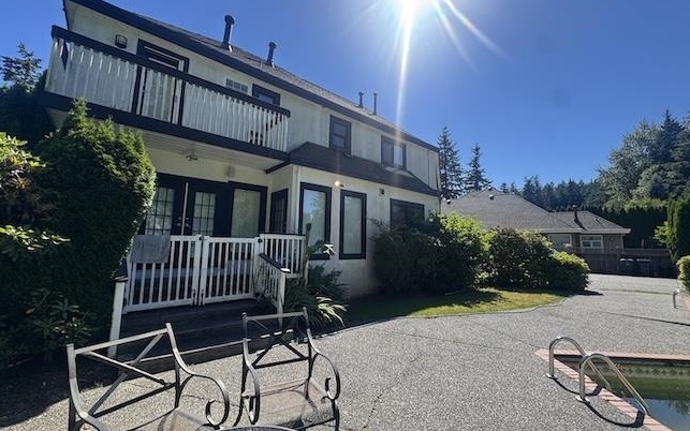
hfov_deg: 101.5
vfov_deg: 74.8
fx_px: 282
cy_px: 205
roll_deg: -1.2
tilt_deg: +13.0
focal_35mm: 15
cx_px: 348
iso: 50
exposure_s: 1/849
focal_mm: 2.22
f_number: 2.2
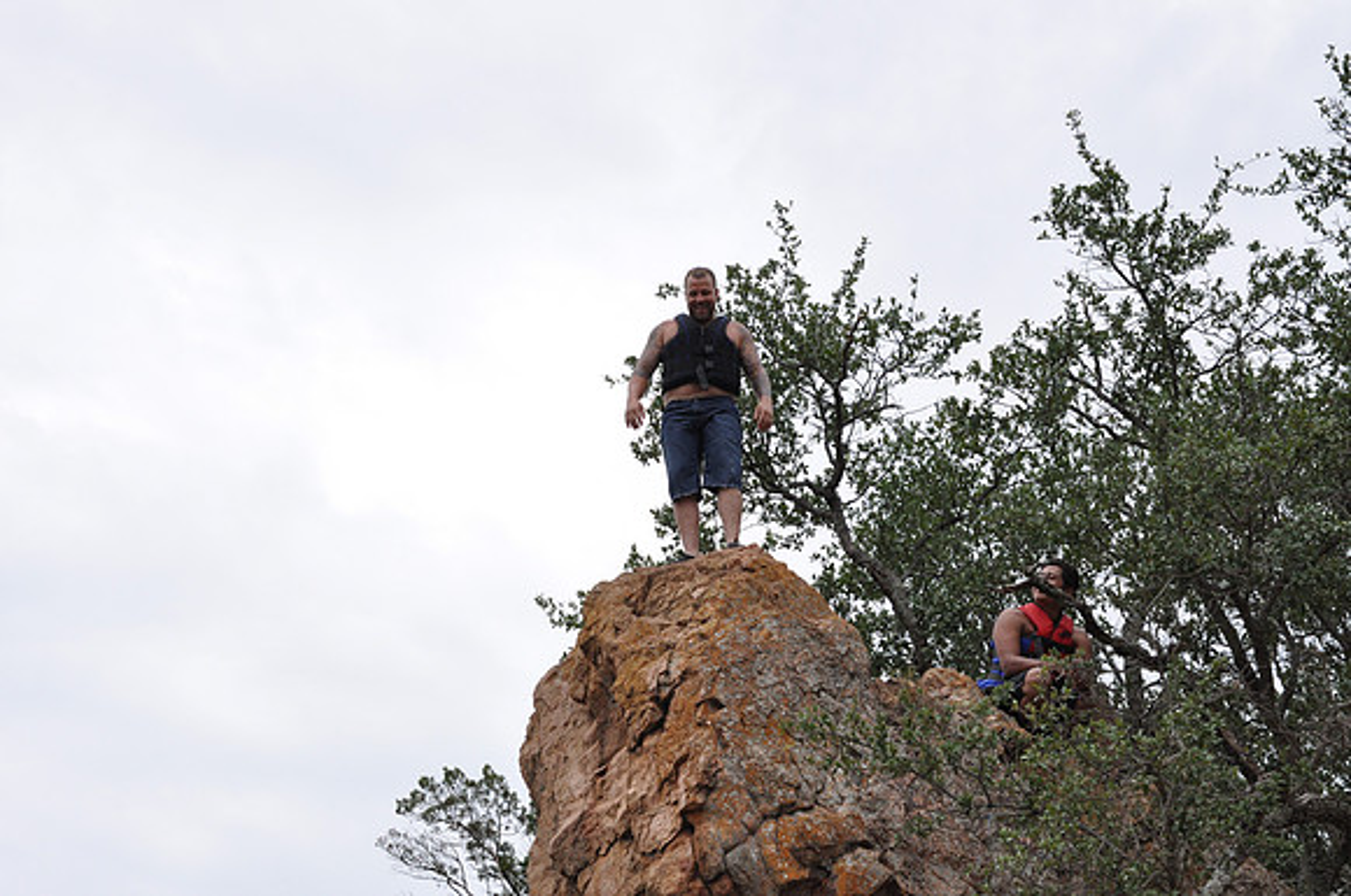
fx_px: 3148
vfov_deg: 16.2
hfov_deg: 24.2
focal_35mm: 84
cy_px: 448
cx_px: 676
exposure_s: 1/2000
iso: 640
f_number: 8
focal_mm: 56
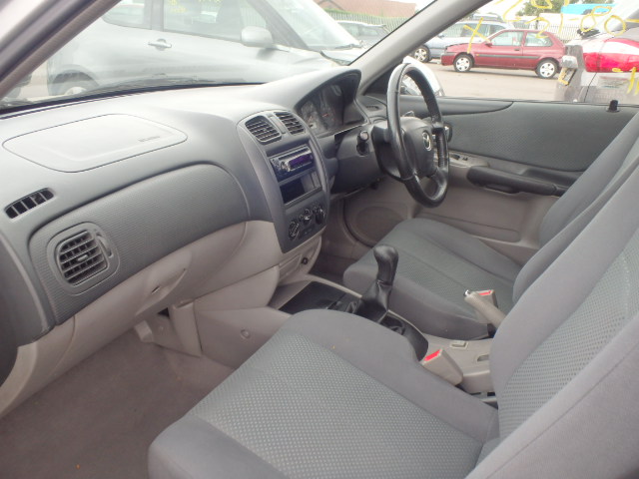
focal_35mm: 28
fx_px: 517
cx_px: 320
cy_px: 240
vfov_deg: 49.7
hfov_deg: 63.4
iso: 125
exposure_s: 1/80
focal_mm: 5
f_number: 3.9
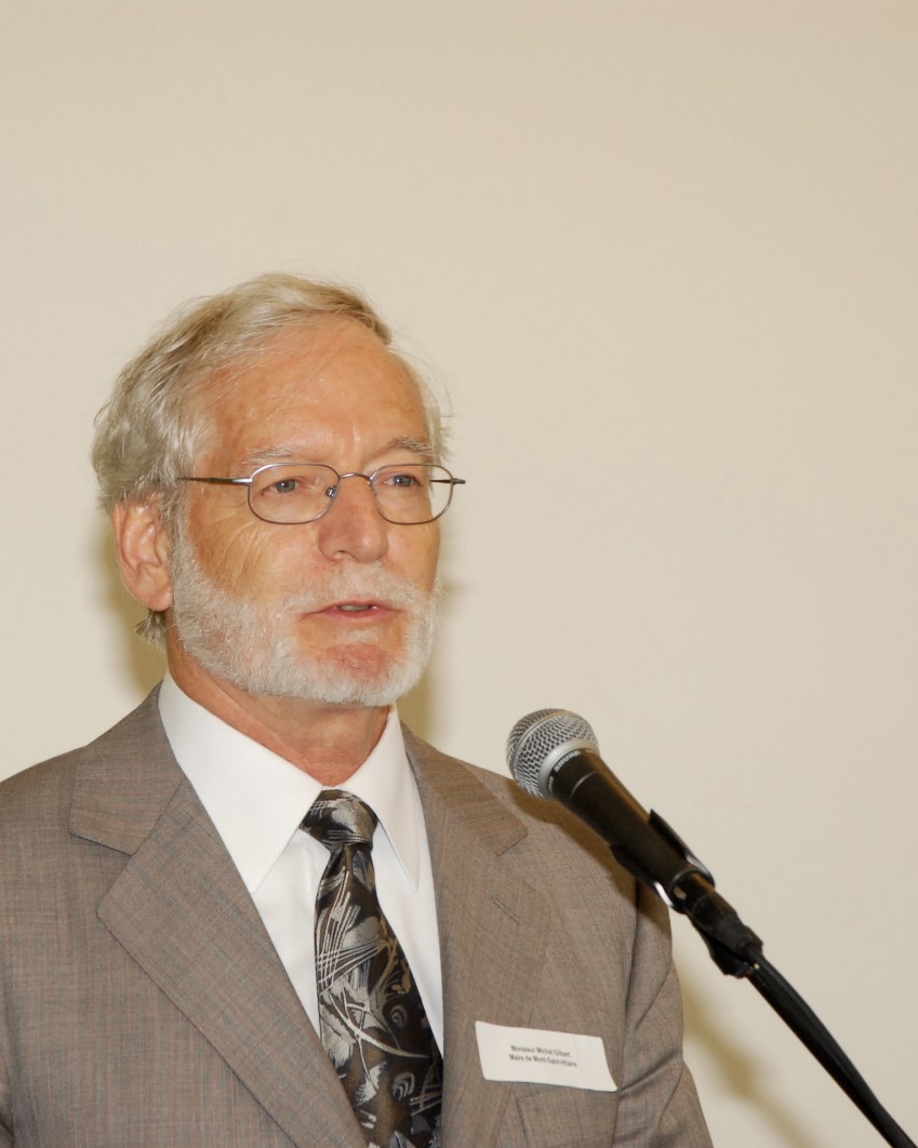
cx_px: 349
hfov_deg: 8.5
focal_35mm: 182
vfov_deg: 10.6
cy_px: 583
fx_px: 6174
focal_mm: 85
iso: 400
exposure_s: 1/60
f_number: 5.6
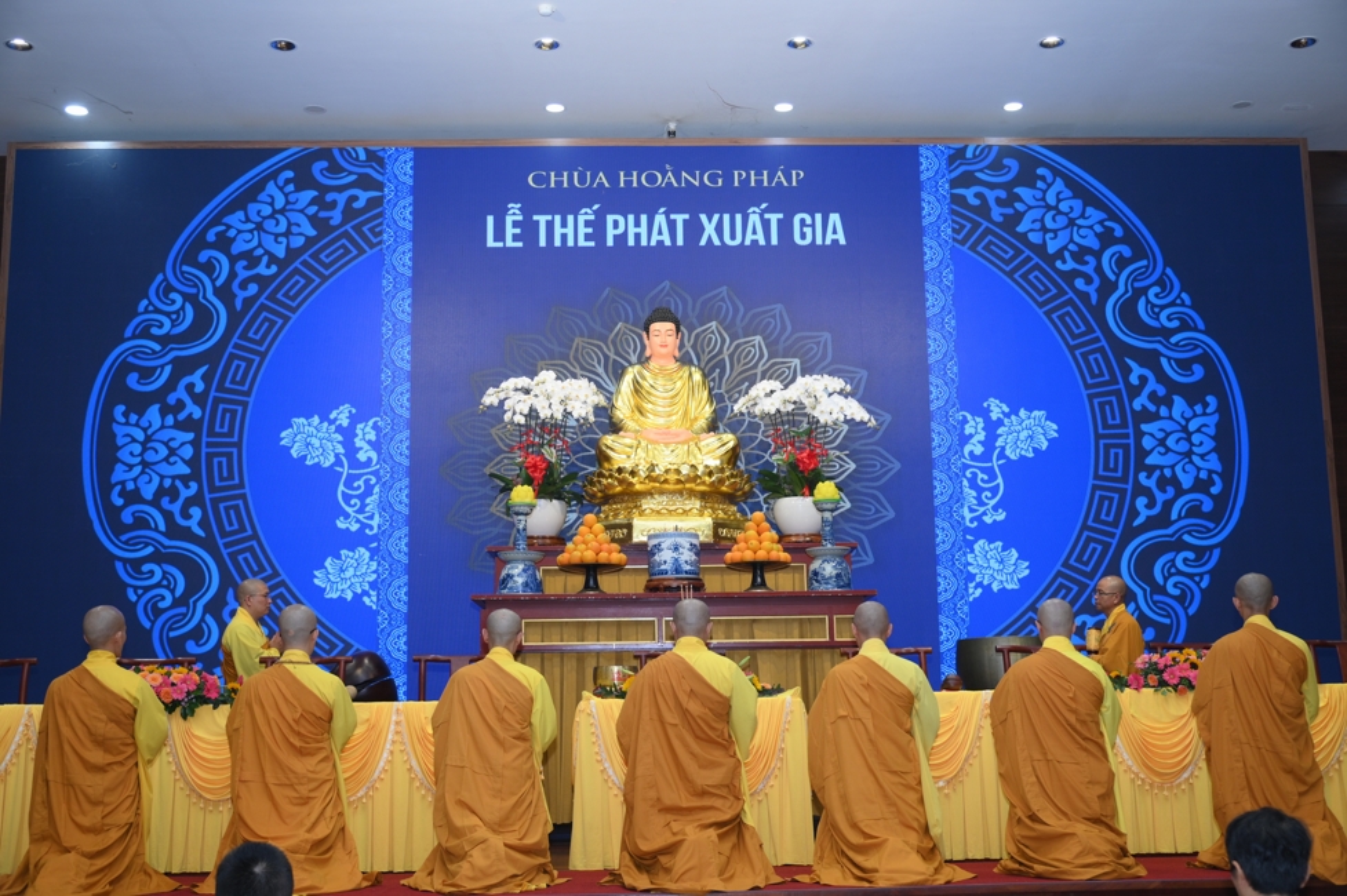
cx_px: 674
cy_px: 448
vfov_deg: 33.4
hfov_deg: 48.5
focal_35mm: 40
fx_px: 1496
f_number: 4.5
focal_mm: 40
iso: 800
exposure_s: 1/100
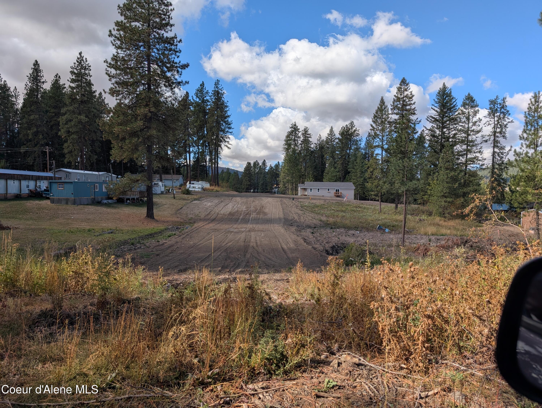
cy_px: 204
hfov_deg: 71.5
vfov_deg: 56.9
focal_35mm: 24
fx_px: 376
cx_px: 271
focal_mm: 6.9
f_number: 1.68
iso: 21
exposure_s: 1/1018
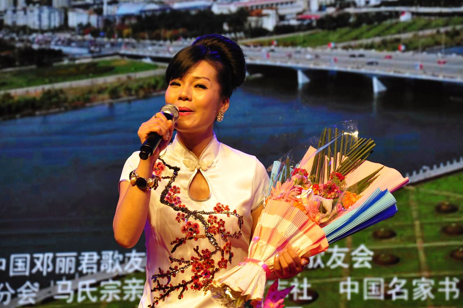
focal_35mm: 158
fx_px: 2023
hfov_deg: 13.1
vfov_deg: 8.7
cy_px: 154
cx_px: 232
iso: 800
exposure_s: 1/100
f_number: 6.3
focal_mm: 105
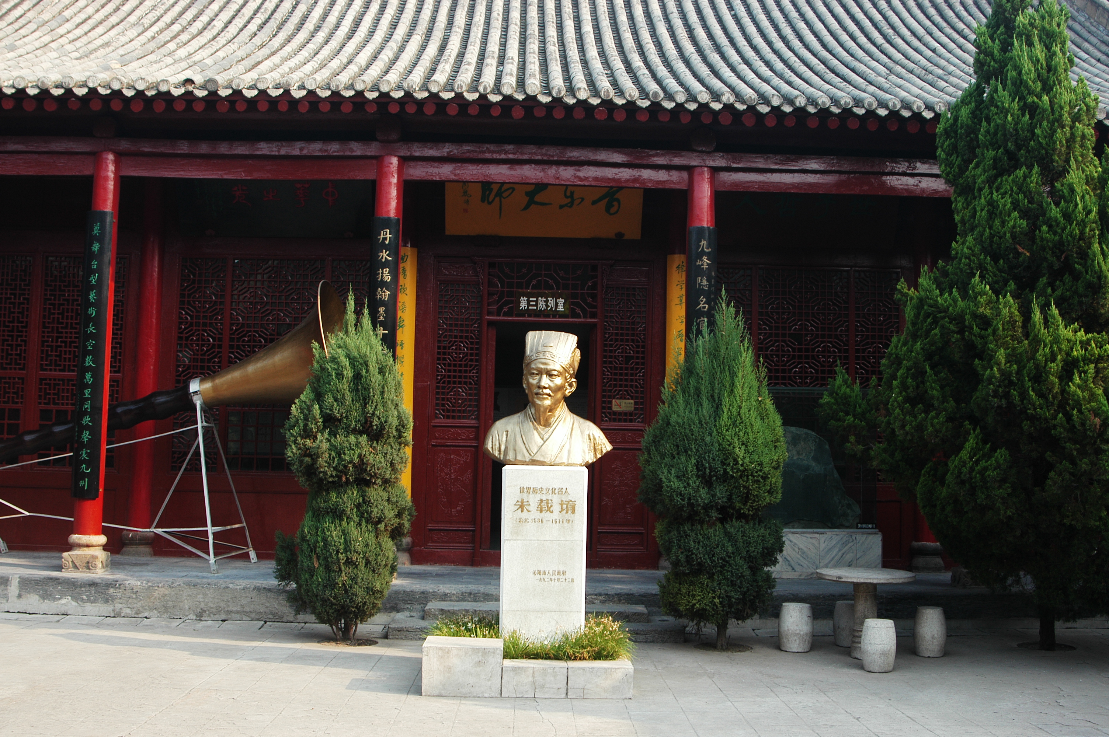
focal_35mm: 38
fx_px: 1154
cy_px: 368
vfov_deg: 35.4
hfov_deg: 51.3
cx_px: 554
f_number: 8
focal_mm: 25
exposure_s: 1/80
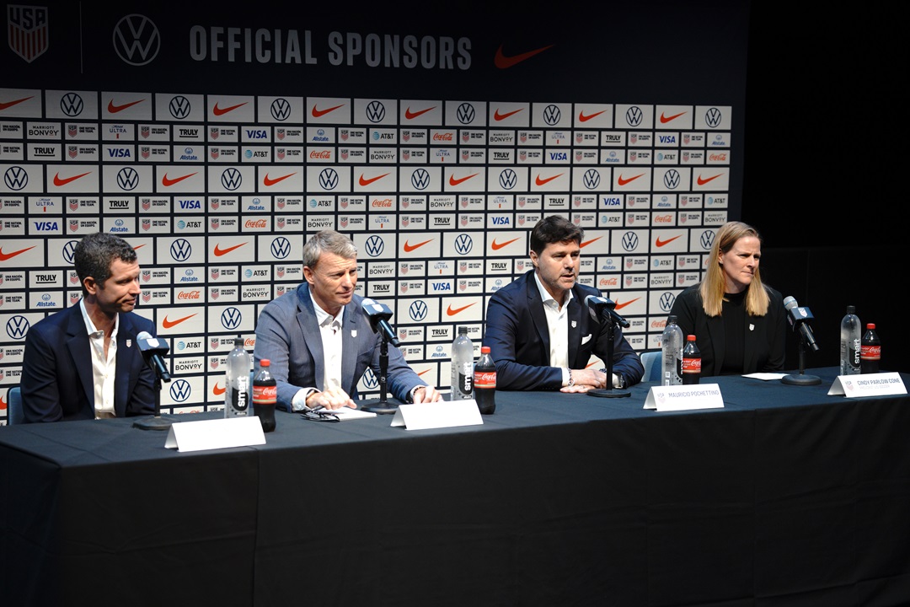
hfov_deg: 25.2
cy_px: 304
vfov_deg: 17.0
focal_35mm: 80
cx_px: 455
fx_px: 2032
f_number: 2.8
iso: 1600
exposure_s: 1/239
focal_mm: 80.4
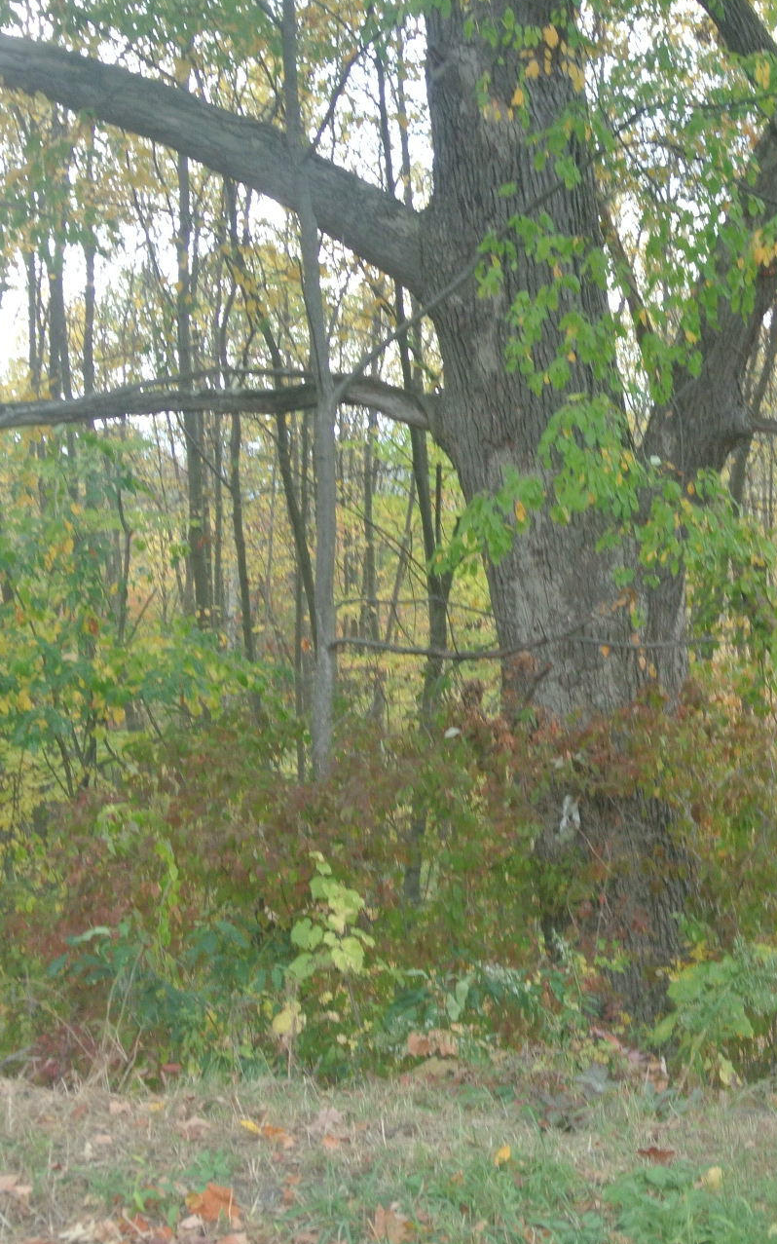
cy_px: 617
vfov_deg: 31.5
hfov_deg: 19.7
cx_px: 654
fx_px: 2203
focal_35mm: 65
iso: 400
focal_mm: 15.7
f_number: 4.2
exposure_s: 1/40
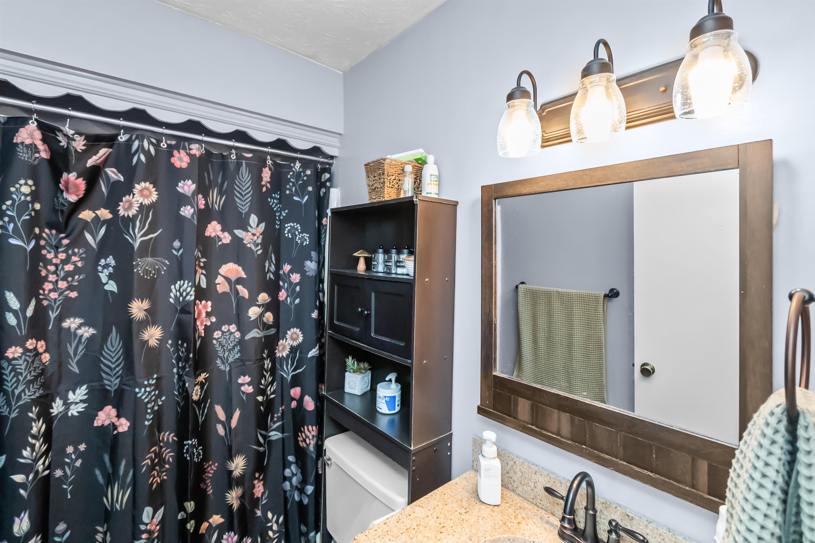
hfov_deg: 100.4
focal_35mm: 15
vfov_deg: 77.3
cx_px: 408
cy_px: 272
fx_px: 340
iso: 1600
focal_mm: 10
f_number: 4.5
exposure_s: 1/125
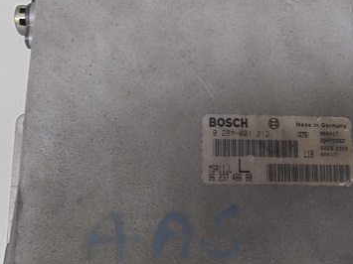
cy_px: 141
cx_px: 185
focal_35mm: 38
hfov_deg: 49.0
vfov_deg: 37.7
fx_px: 387
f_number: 3.5
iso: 100
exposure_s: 1/30
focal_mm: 4.6
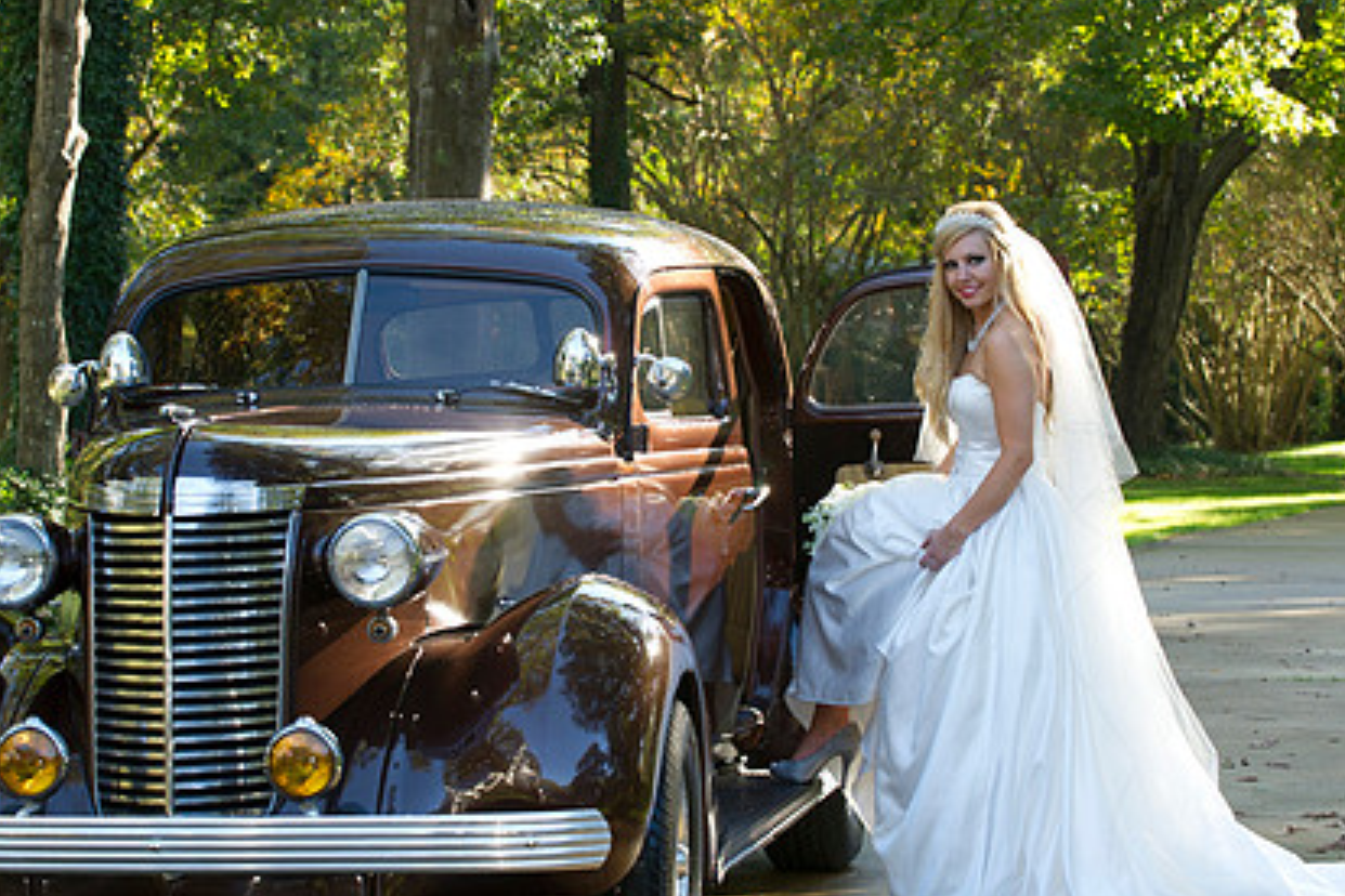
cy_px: 438
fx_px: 4969
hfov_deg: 15.4
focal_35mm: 133
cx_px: 614
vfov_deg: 10.3
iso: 500
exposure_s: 1/100
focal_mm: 95
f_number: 5
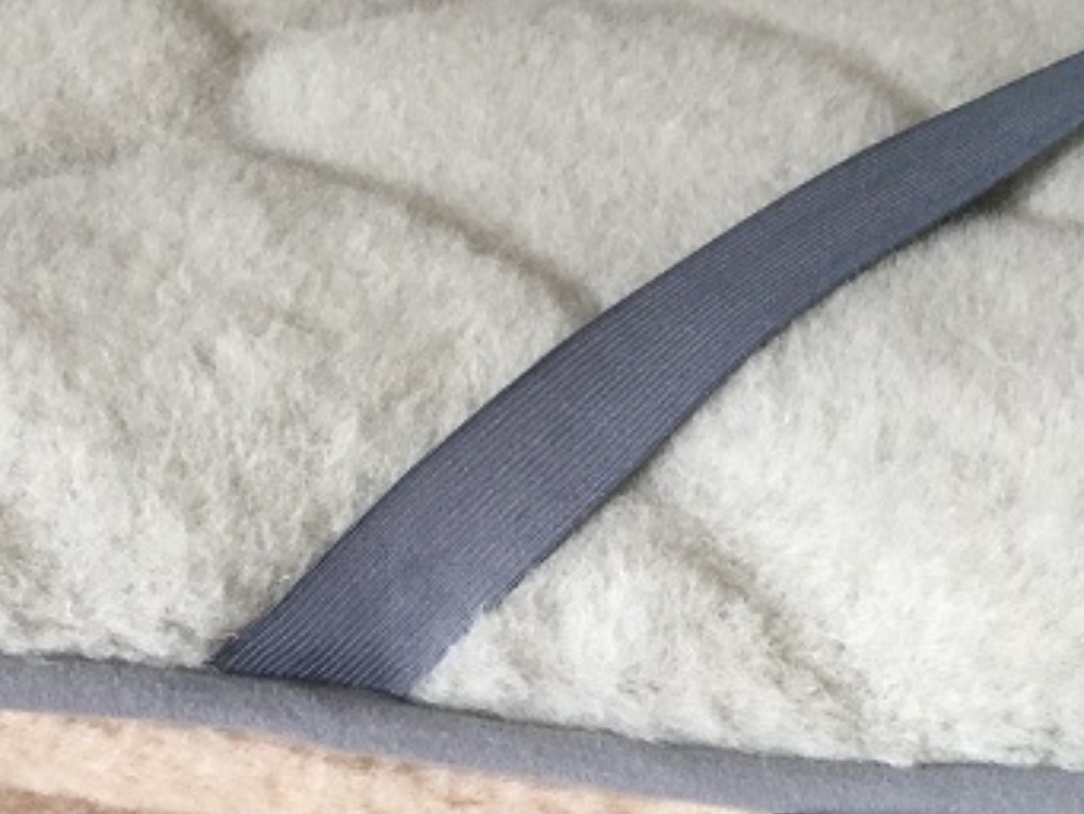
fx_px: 2663
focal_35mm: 85
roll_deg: +1.7
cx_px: 394
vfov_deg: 17.2
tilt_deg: -29.2
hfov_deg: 22.9
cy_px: 680
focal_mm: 4.15
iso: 50
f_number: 2.2
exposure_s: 1/33
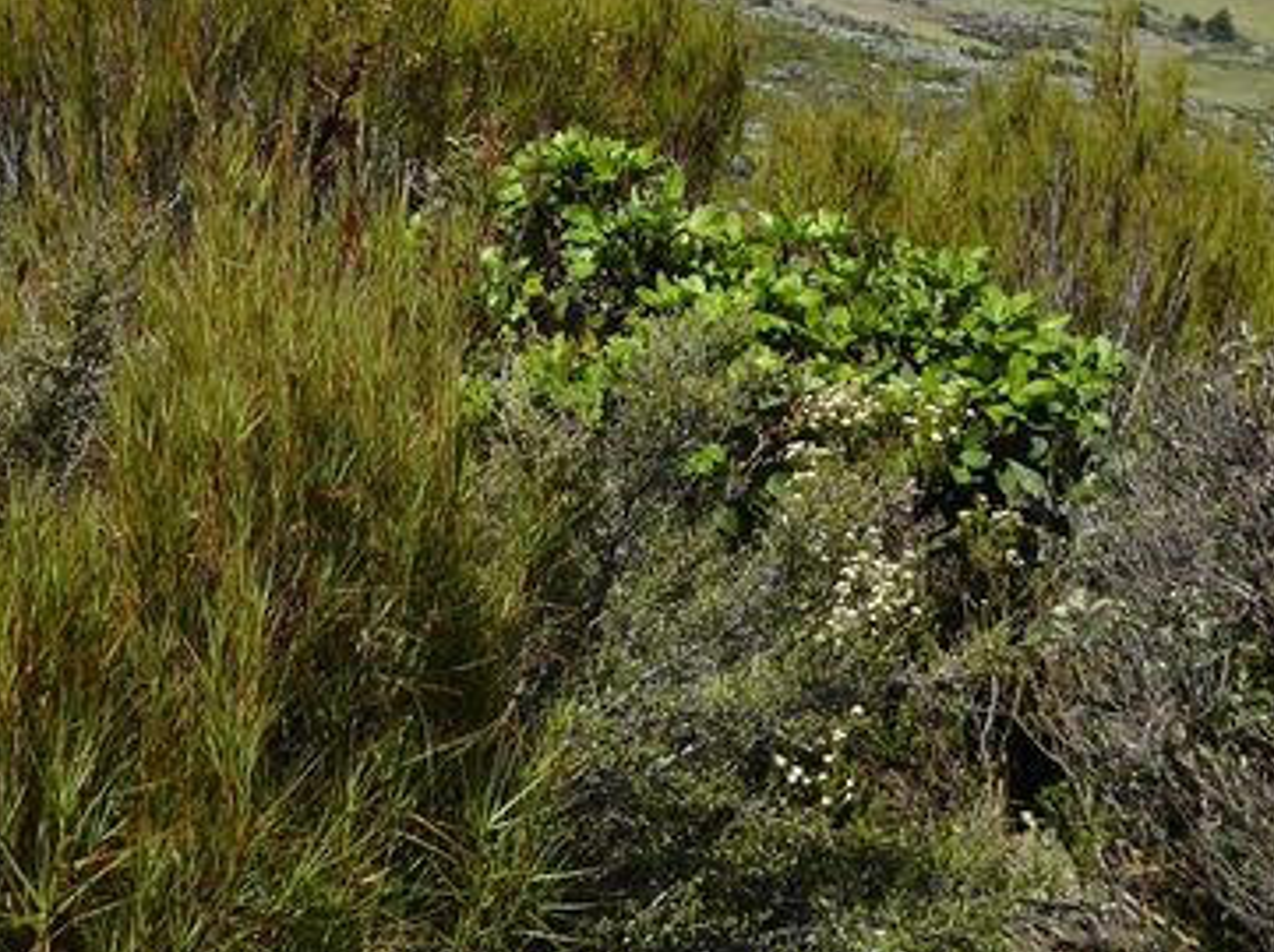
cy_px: -85
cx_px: 462
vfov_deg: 19.8
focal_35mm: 71
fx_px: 2610
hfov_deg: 27.3
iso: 80
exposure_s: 1/800
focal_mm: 5.4
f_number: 3.5
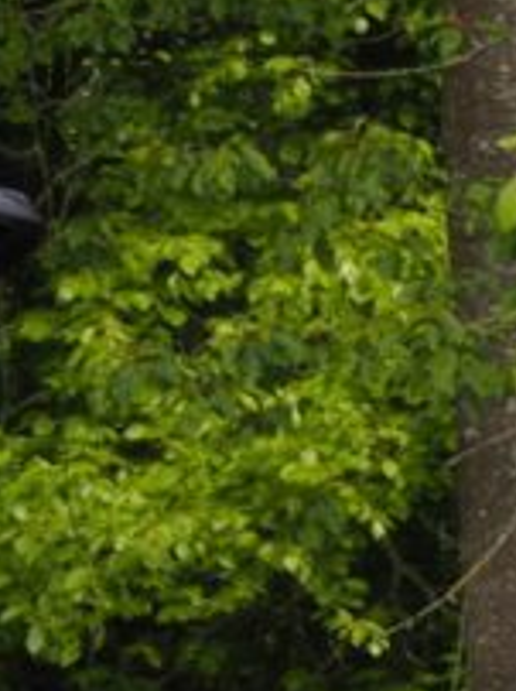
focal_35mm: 589
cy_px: 999
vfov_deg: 3.4
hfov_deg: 2.5
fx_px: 11731
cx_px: -714
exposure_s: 1/8
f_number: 20
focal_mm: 58
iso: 100
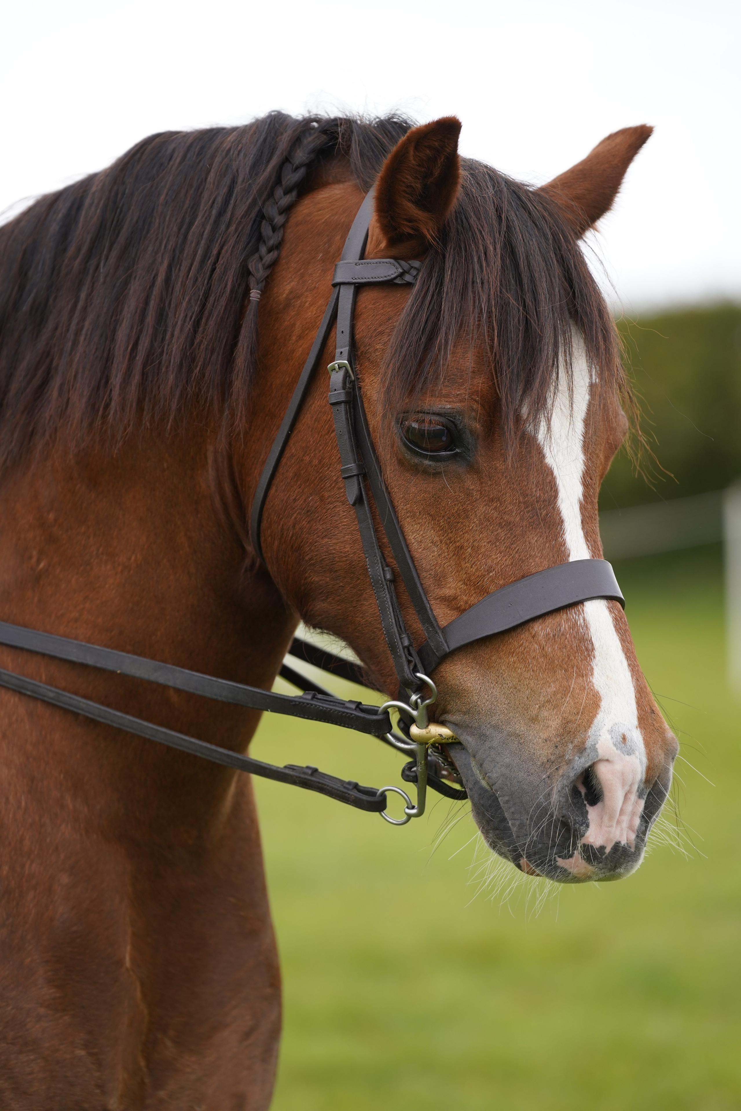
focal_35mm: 180
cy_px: 556
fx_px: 5557
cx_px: 370
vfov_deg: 11.4
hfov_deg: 7.6
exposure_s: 1/400
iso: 250
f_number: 4
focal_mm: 180
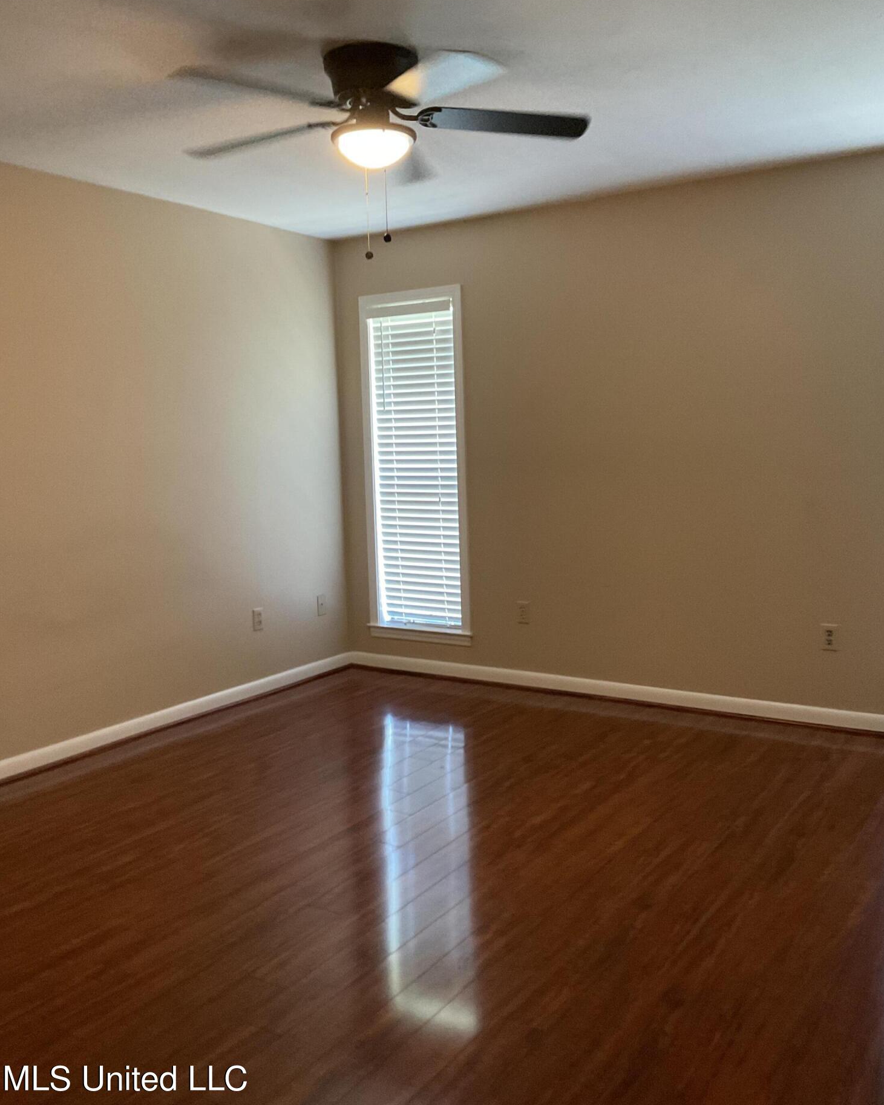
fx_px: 1014
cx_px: 453
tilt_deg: -5.4
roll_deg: +0.3
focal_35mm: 31
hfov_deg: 47.1
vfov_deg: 57.2
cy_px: 529
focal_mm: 3
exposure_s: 1/40
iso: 250
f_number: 1.8
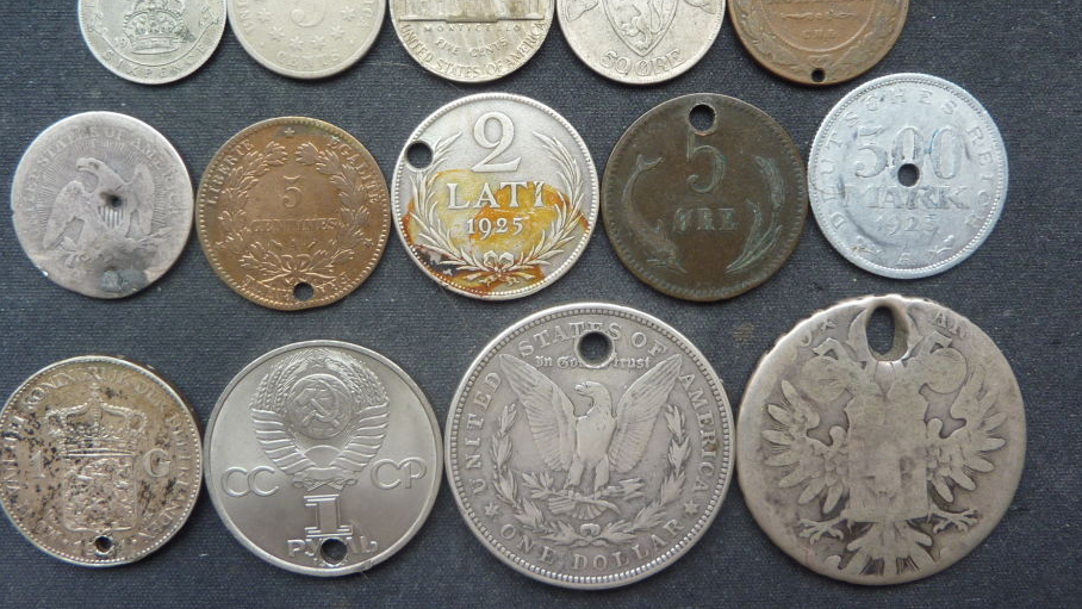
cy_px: 163
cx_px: 518
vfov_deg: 38.1
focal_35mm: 30
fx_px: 861
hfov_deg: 64.3
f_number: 3.3
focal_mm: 4.1
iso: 80
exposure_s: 1/40
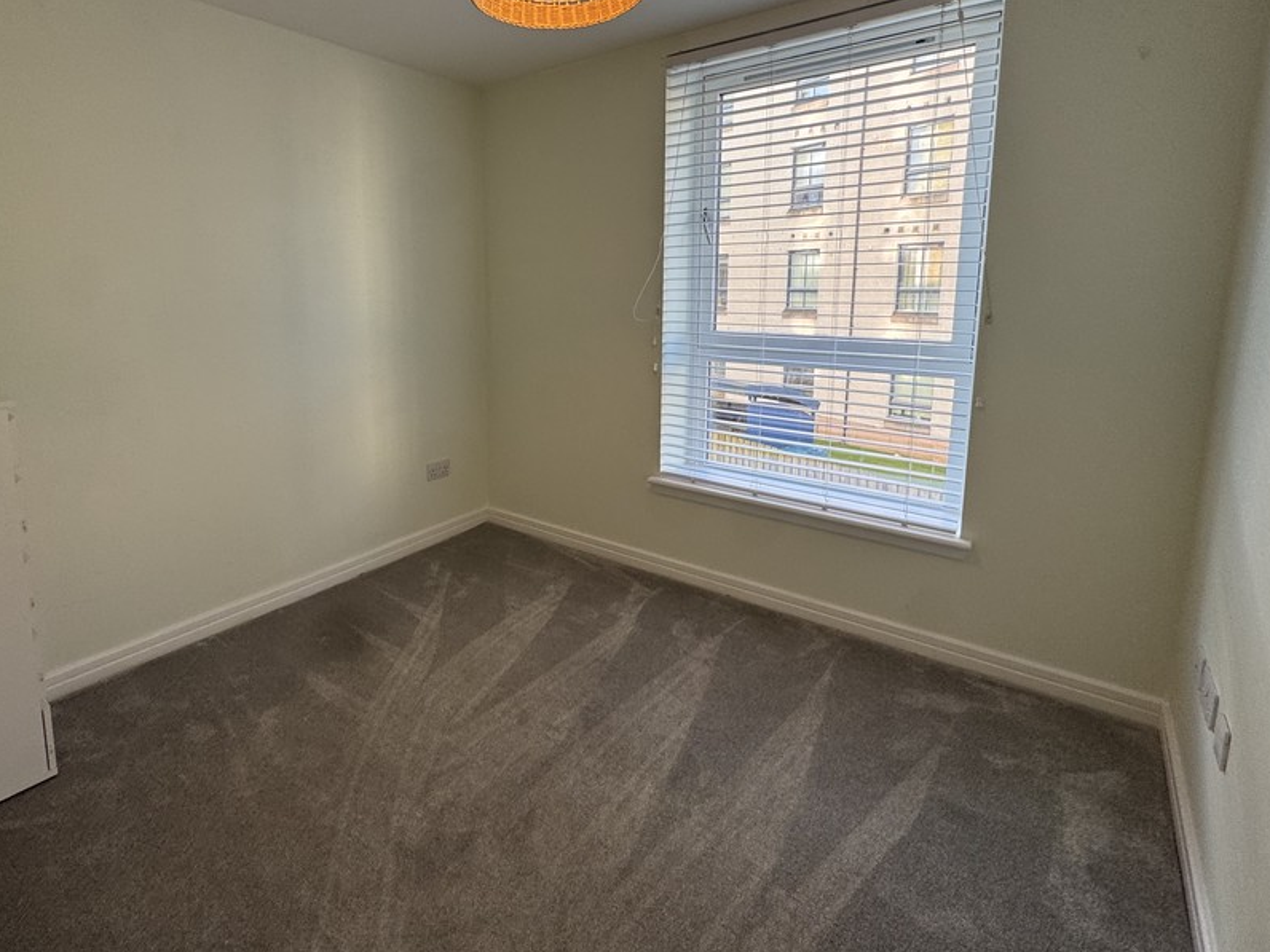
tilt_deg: -8.9
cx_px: 528
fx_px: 660
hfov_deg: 87.0
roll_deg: +1.2
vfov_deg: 70.9
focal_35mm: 18
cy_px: 381
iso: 80
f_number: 2.2
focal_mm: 2.22
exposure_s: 1/99
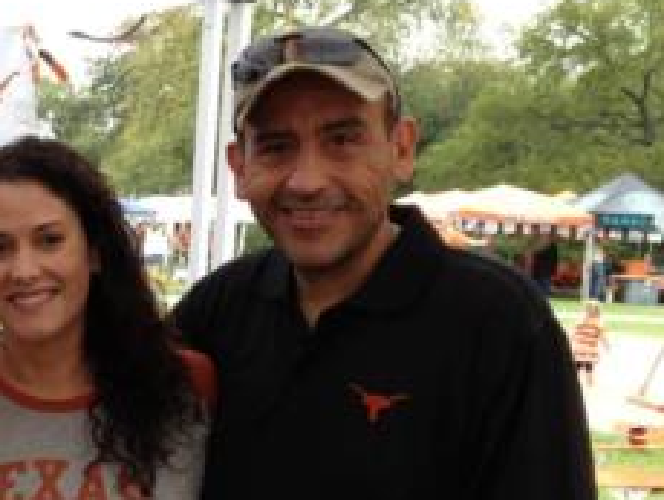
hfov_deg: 24.3
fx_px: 1459
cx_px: -20
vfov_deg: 19.3
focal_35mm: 76
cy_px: 360
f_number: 2.4
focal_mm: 4.28
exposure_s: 1/142
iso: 64
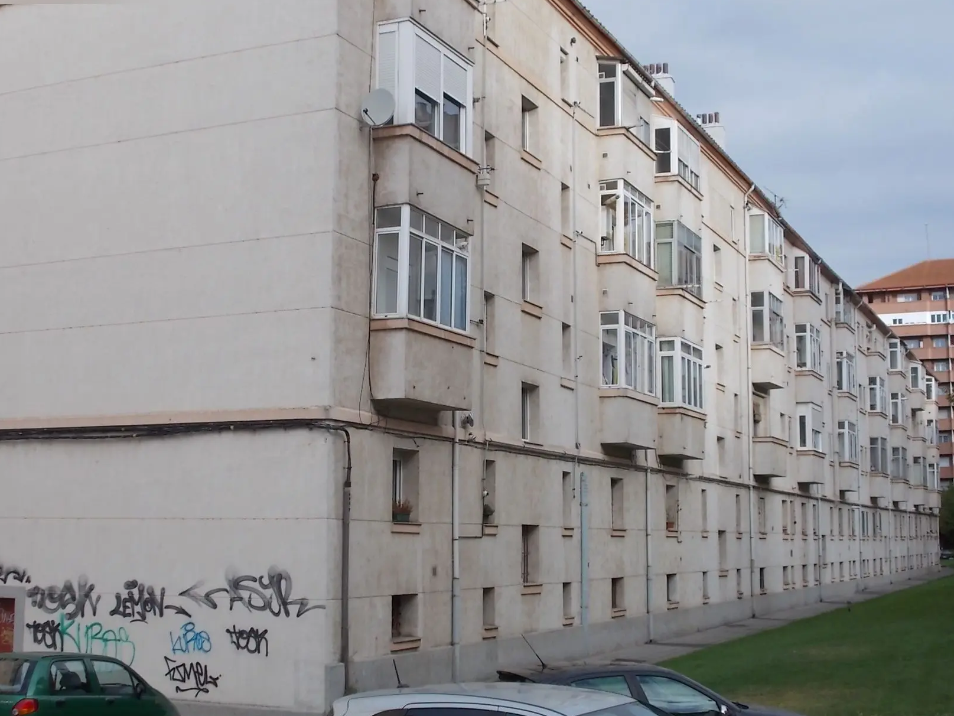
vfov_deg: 28.0
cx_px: 465
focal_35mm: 52
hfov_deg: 36.8
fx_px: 1433
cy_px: 359
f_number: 4.5
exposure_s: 1/250
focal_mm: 9
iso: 80
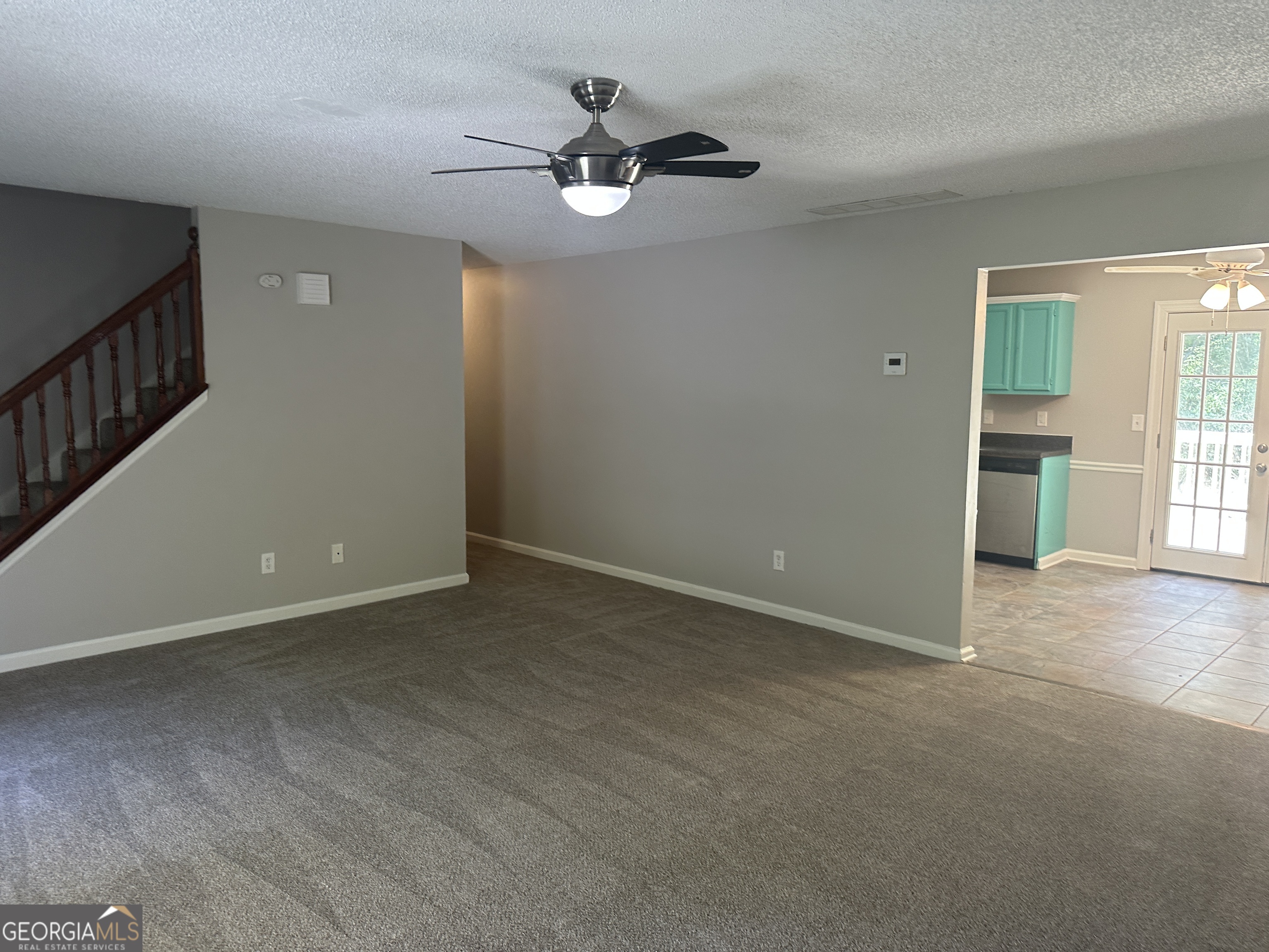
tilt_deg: -3.9
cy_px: 476
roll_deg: +0.1
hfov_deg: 71.6
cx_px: 634
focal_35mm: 24
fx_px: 880
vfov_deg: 56.8
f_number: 1.78
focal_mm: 6.86
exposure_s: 1/60
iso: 160
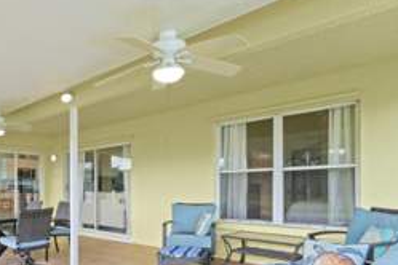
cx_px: 109
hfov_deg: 64.1
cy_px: 192
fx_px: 298
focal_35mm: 27
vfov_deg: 46.5
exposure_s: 1/13
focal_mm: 14
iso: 250
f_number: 9
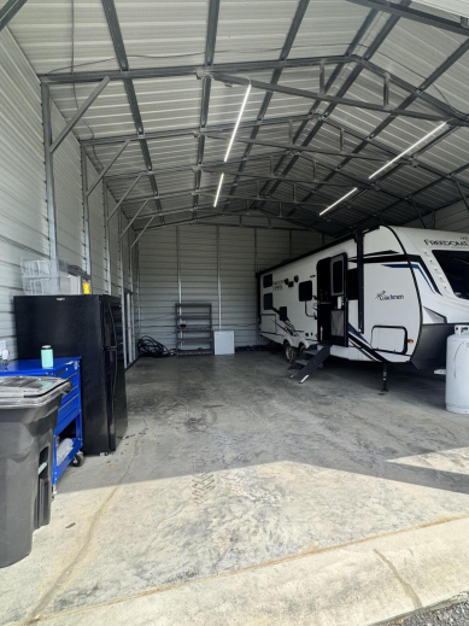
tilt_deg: -3.1
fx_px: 325
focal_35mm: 18
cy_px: 330
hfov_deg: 70.9
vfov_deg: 87.7
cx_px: 279
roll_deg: +1.7
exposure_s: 1/388
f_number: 2.2
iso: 40
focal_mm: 2.22
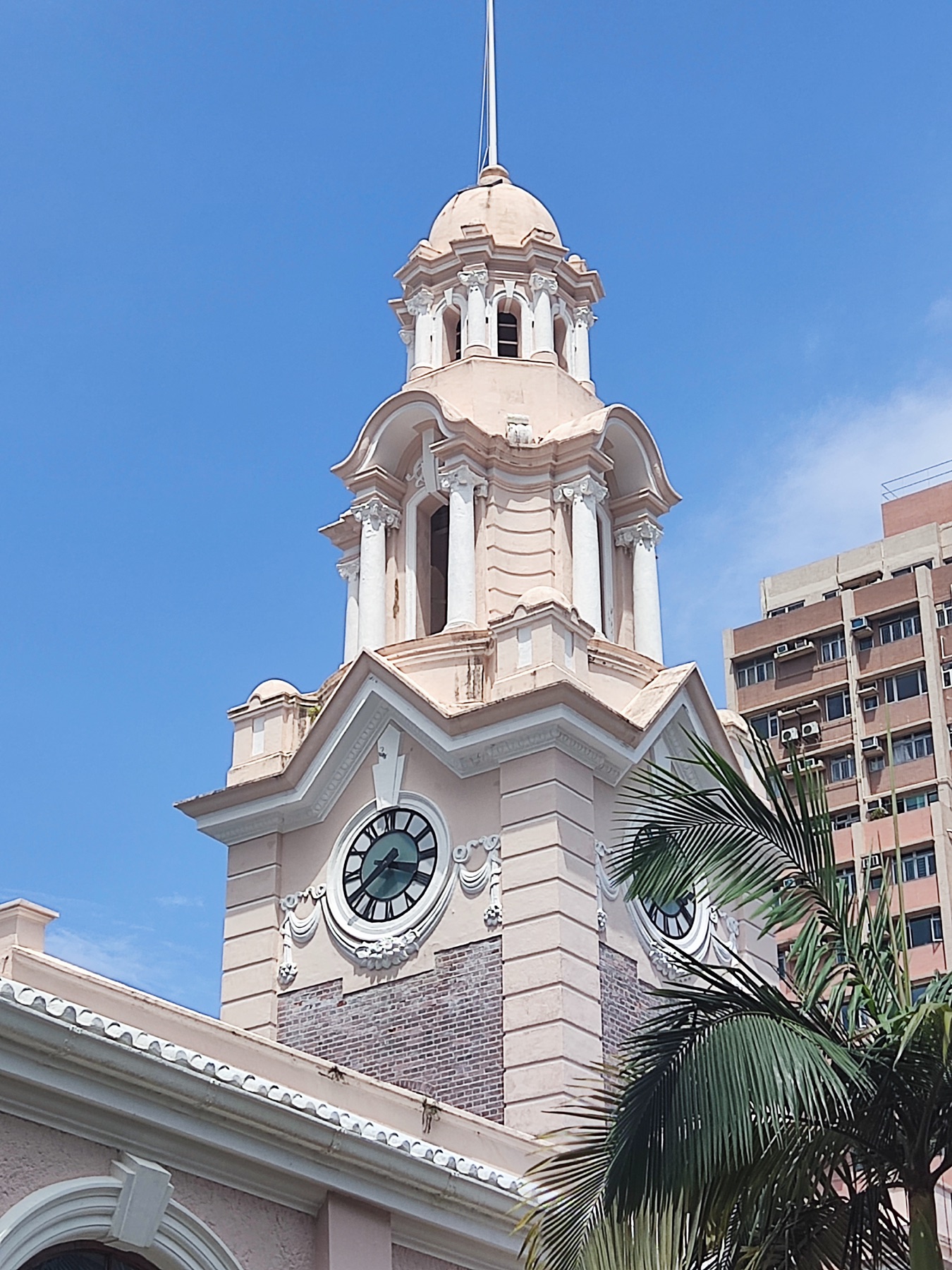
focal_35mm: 71
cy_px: 635
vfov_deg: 27.4
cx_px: 476
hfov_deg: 20.7
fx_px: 2603
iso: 50
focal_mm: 4.71
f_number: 1.79
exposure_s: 1/1656
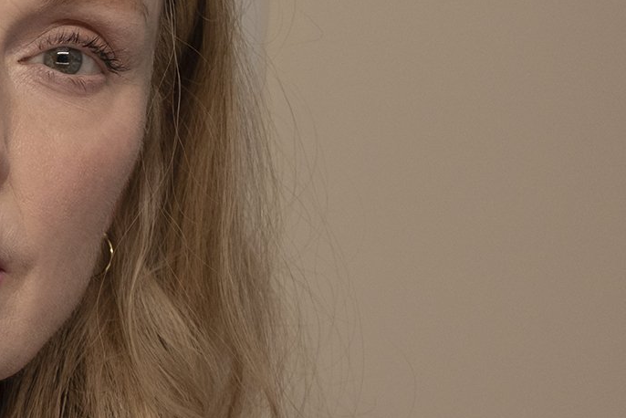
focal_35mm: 153
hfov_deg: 11.8
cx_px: -677
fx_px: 2661
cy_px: 443
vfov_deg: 8.9
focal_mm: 23
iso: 400
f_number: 3.2
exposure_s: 1/60
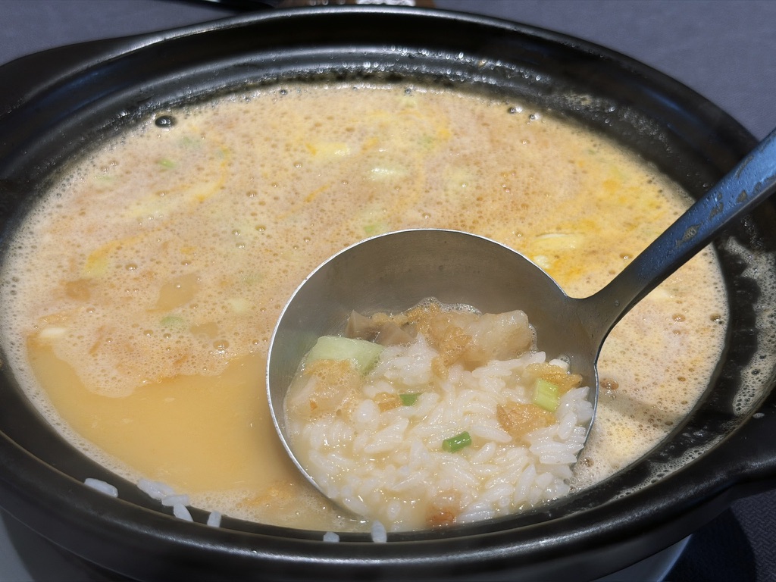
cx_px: 388
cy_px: 291
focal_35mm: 48
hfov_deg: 39.7
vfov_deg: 30.3
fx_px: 1076
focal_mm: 6.76
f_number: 1.78
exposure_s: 1/100
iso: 50
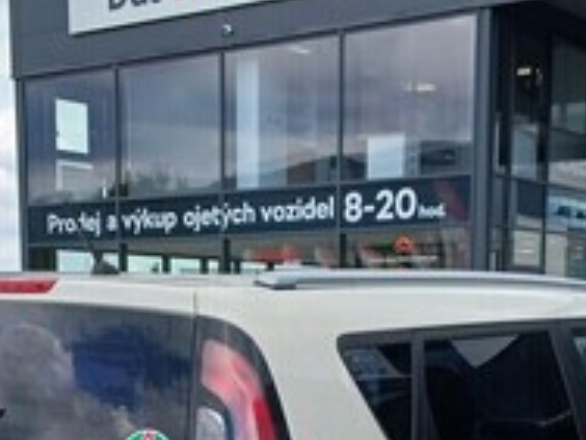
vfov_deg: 18.4
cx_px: 281
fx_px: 1287
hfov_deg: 25.7
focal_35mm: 76
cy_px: 526
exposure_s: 1/315
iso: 20
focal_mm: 3.98
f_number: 1.8
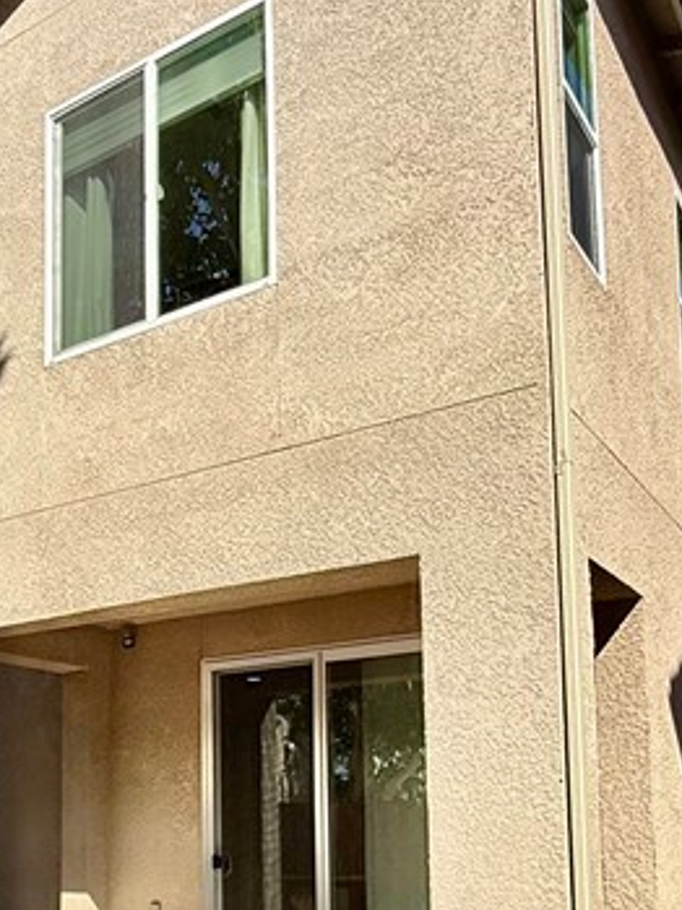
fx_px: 1078
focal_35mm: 41
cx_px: 190
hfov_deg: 34.5
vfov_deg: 43.7
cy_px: 725
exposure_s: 1/3125
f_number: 2.2
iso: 50
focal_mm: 2.22
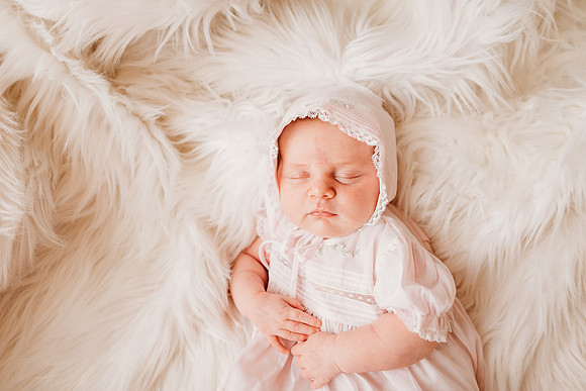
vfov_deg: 53.2
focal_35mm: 24
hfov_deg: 73.7
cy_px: 196
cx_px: 293
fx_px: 391
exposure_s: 1/200
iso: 100
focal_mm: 24
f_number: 2.8
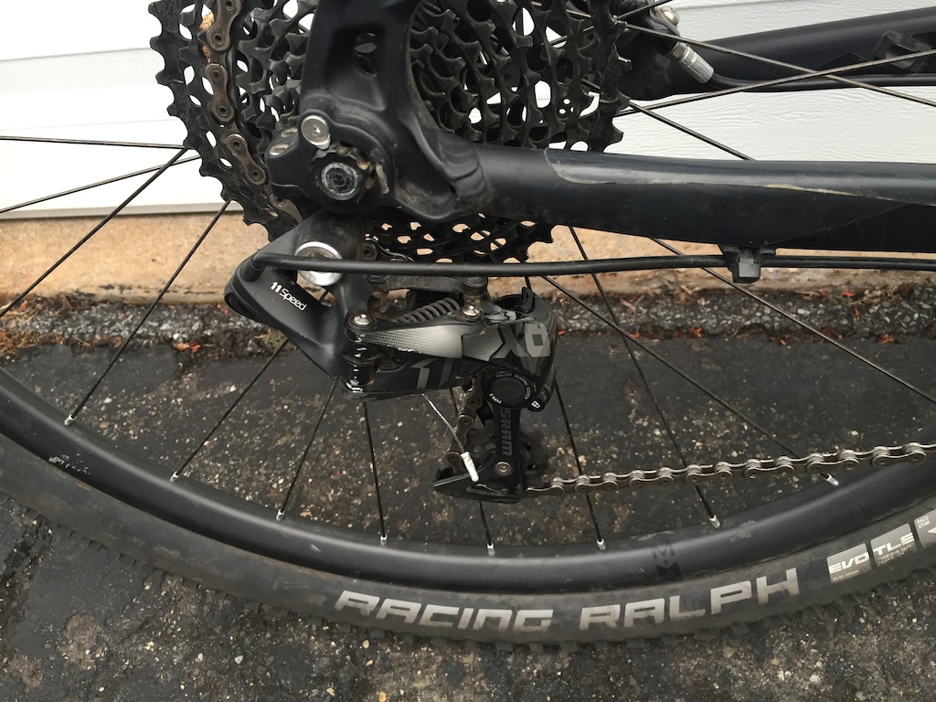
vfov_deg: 48.2
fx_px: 784
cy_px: 351
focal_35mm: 29
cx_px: 468
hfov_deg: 61.7
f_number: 2.2
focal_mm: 4.15
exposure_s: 1/30
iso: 64
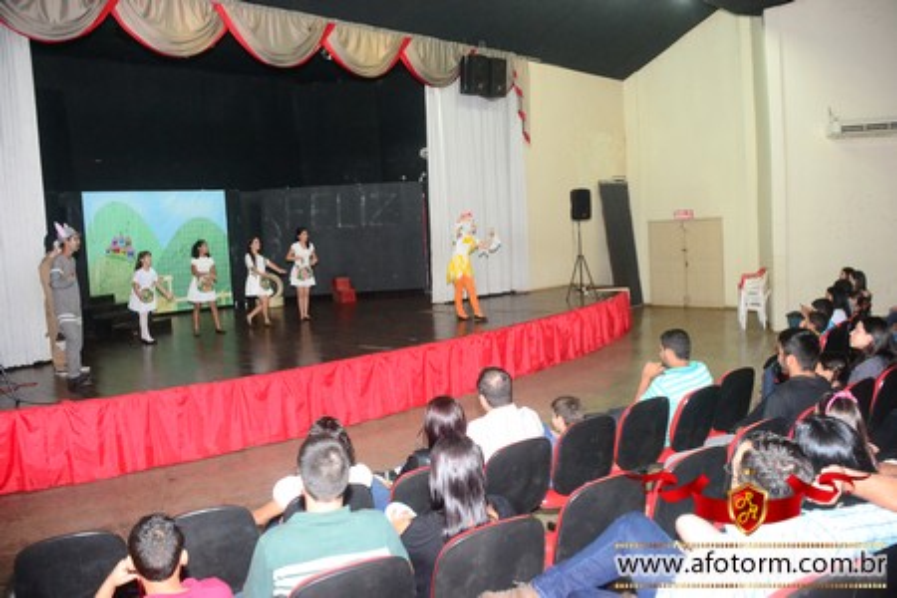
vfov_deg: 43.6
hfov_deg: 61.9
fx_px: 747
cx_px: 448
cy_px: 299
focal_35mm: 30
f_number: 3.5
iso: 3200
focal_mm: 20
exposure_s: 1/60
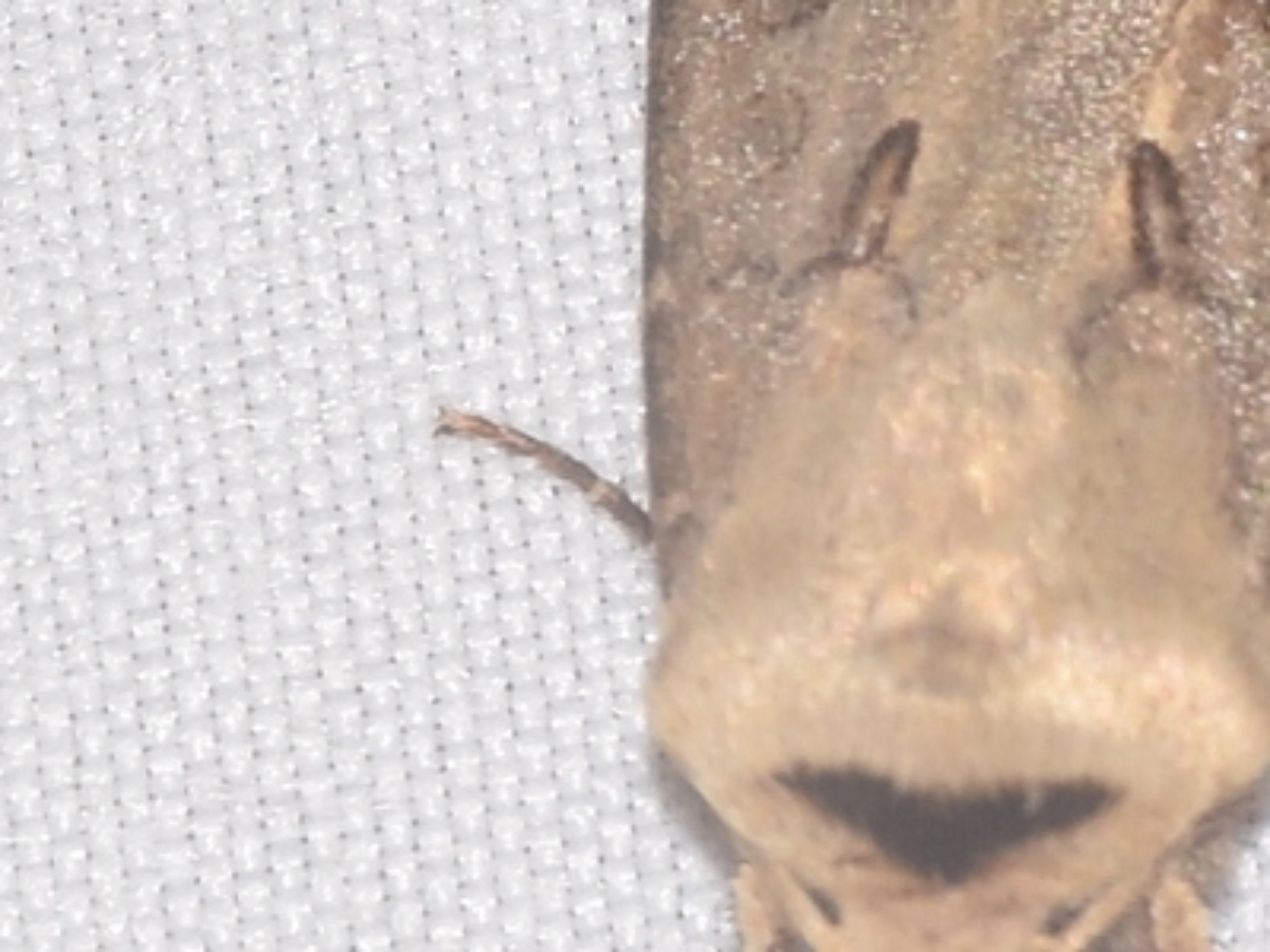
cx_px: 1132
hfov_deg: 4.1
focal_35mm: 483
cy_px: 400
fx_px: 17720
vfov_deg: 3.1
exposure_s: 1/160
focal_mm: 140
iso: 100
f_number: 11
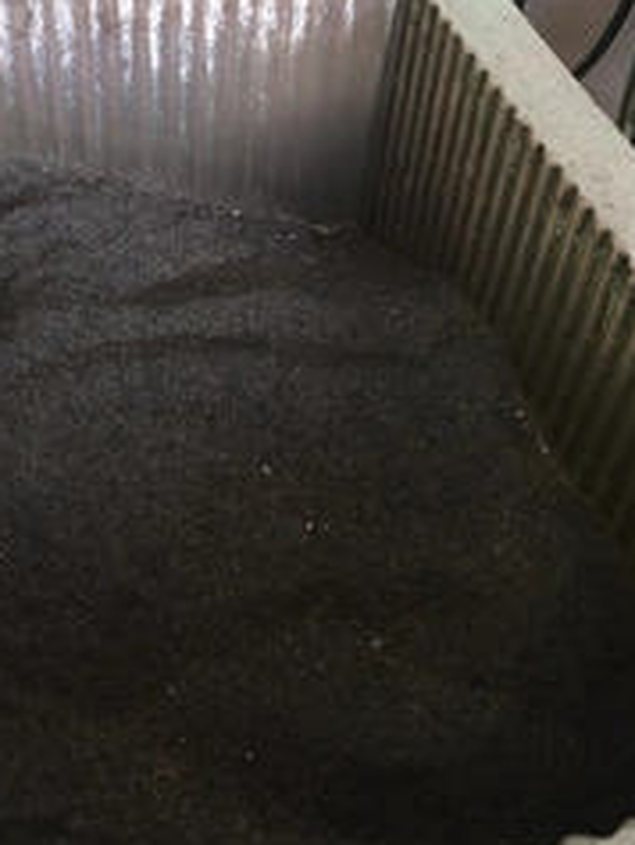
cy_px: 367
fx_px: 1197
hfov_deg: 29.6
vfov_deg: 38.8
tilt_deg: -44.3
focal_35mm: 49
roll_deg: -3.2
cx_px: 264
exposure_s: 1/30
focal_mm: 4.15
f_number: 2.2
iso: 64
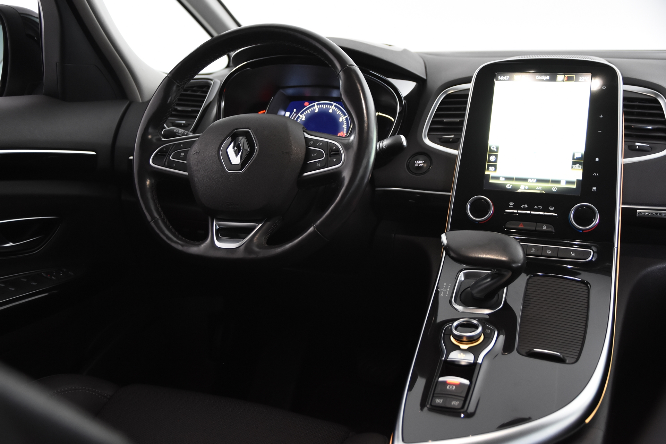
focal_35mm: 36
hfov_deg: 53.1
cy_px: 222
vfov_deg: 36.9
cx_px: 333
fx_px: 666
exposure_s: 1/40
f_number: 3.2
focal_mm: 24
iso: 1600
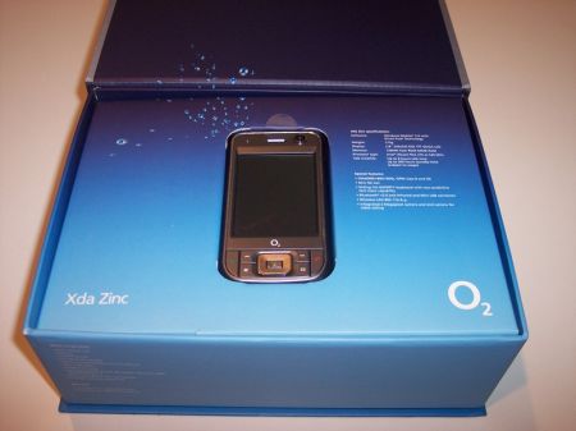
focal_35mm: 38
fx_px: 632
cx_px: 288
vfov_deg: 37.7
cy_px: 216
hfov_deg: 49.0
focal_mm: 8
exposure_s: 1/30
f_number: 2.8
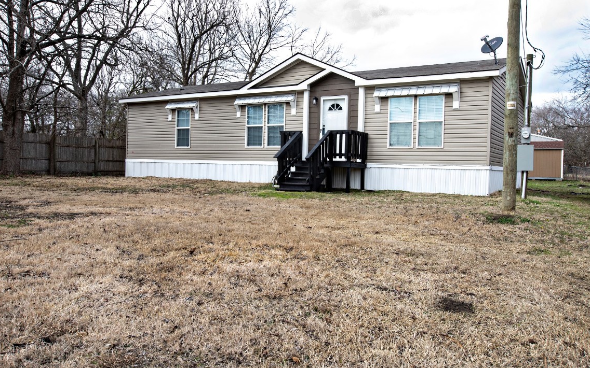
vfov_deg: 40.6
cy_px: 175
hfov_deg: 61.2
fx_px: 498
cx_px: 294
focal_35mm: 31
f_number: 8
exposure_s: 1/160
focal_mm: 20
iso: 640
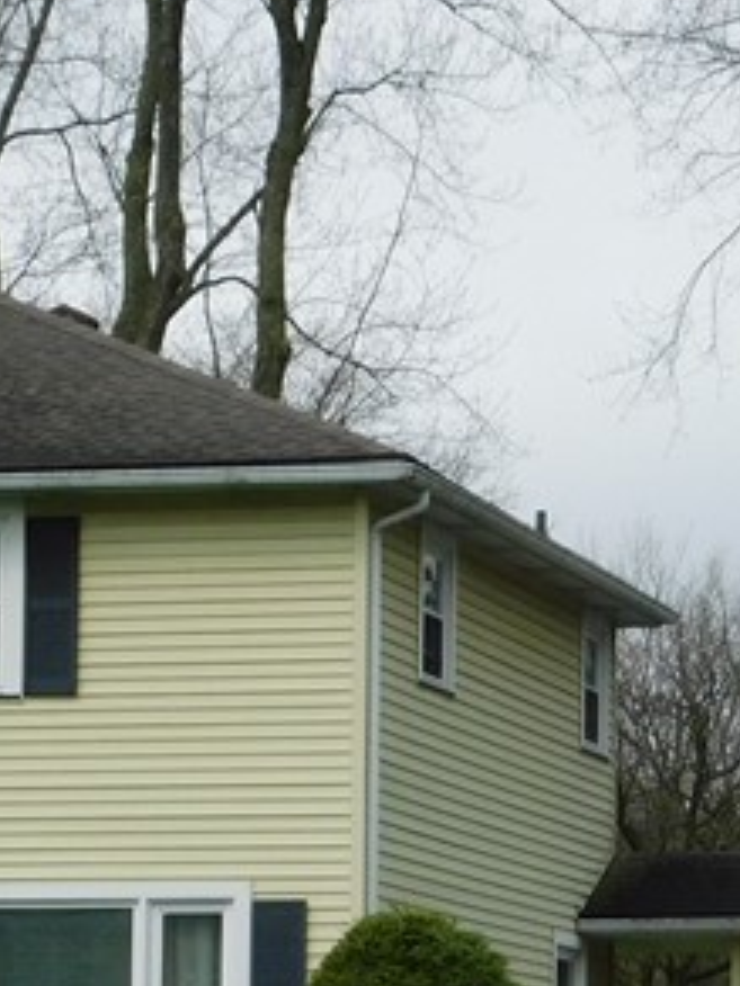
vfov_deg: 11.0
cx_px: 365
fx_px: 5102
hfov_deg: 8.3
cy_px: 864
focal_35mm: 179
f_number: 3.8
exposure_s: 1/800
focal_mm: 9
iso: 125
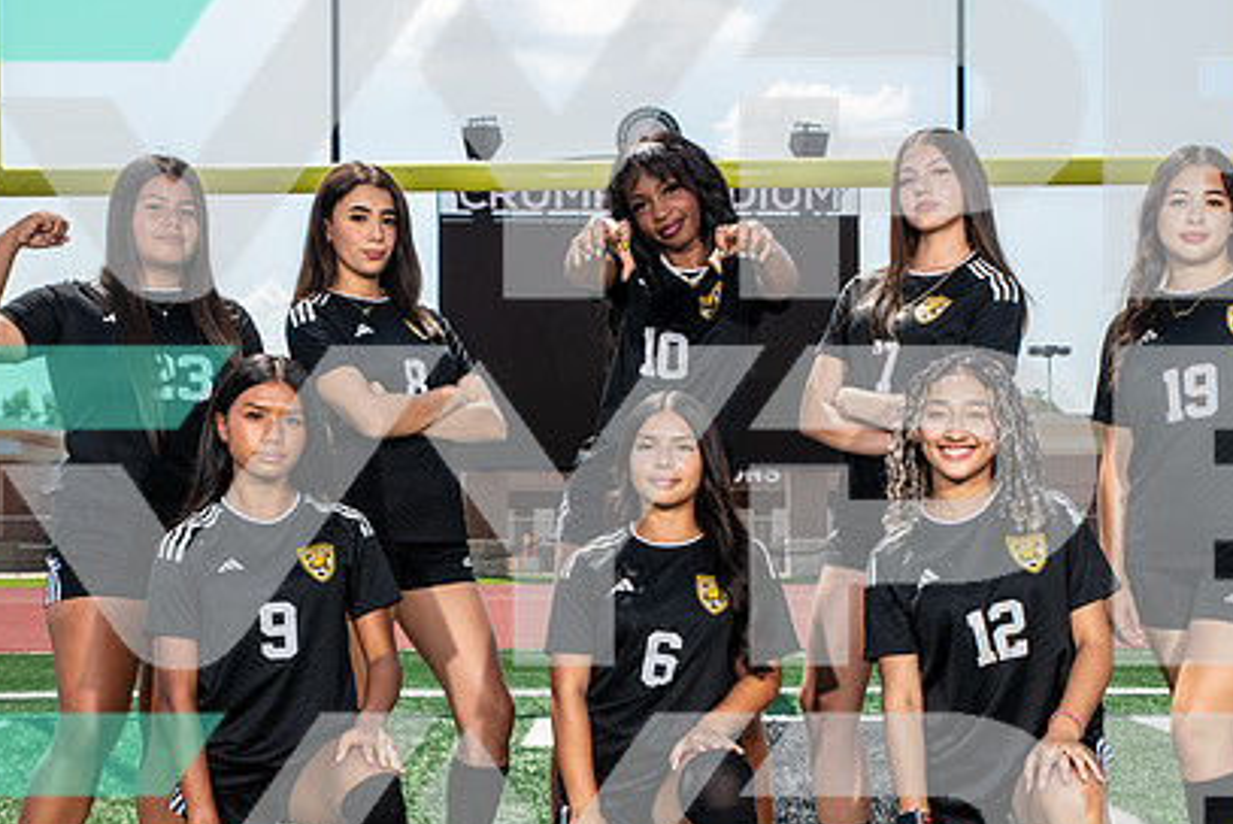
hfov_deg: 35.0
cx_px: 691
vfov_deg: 23.8
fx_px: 1954
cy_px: 507
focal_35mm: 57
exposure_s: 1/320
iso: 100
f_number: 7.1
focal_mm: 40
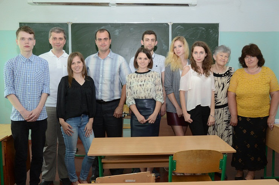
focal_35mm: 38
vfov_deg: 35.3
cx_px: 140
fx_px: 290
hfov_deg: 51.4
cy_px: 92
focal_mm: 25
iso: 800
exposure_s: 1/60
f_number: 7.1
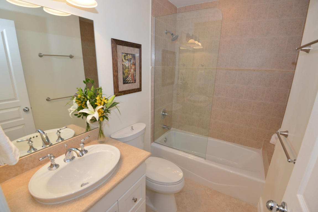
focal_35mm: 16
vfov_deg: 73.8
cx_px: 159
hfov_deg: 96.7
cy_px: 106
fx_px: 141
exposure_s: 1/60
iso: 800
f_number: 7.1
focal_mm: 16
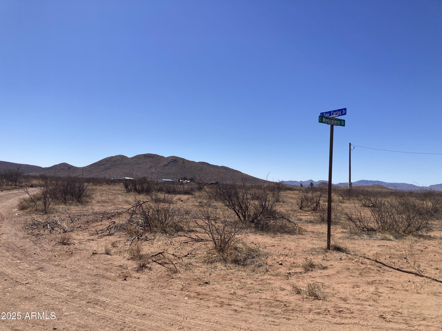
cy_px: 166
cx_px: 221
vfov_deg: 49.7
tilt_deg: +3.1
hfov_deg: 63.4
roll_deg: -3.3
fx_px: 358
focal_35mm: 28
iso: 25
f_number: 1.8
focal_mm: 3.99
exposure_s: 1/3436
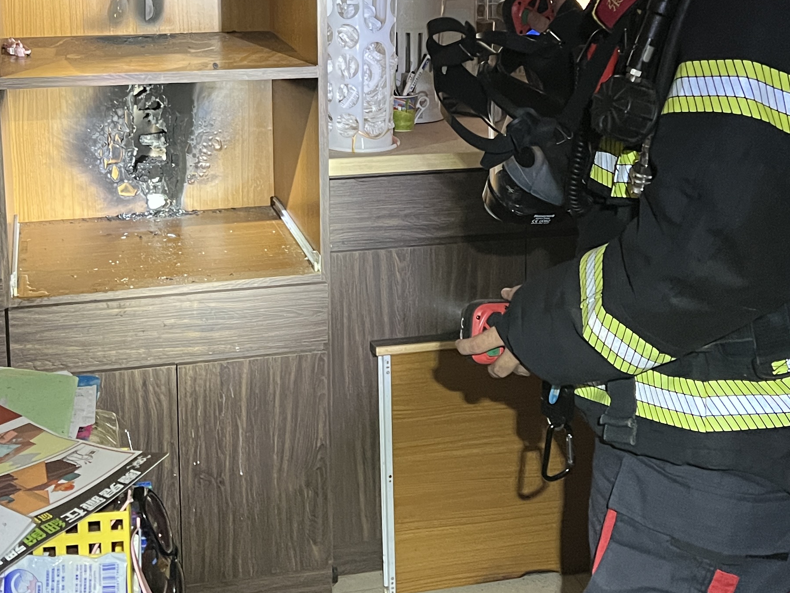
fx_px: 1324
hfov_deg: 33.2
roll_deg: +0.3
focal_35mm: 58
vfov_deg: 24.8
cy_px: 123
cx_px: 345
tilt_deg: -9.4
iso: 500
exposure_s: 1/60
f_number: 1.5
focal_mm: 5.7
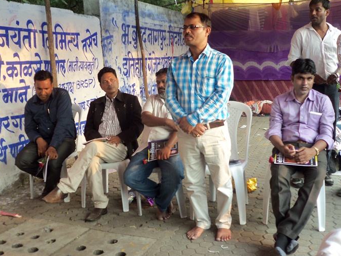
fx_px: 364
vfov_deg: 38.6
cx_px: 164
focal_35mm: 37
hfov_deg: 50.1
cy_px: 120
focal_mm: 5.7
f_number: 2.9
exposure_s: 1/30
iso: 80
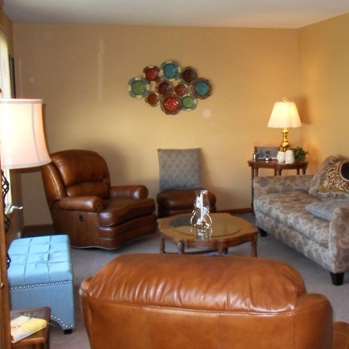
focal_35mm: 47
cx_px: 241
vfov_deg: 36.0
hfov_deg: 35.6
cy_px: 155
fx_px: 536
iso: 320
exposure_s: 1/45
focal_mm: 6.3
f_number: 3.5
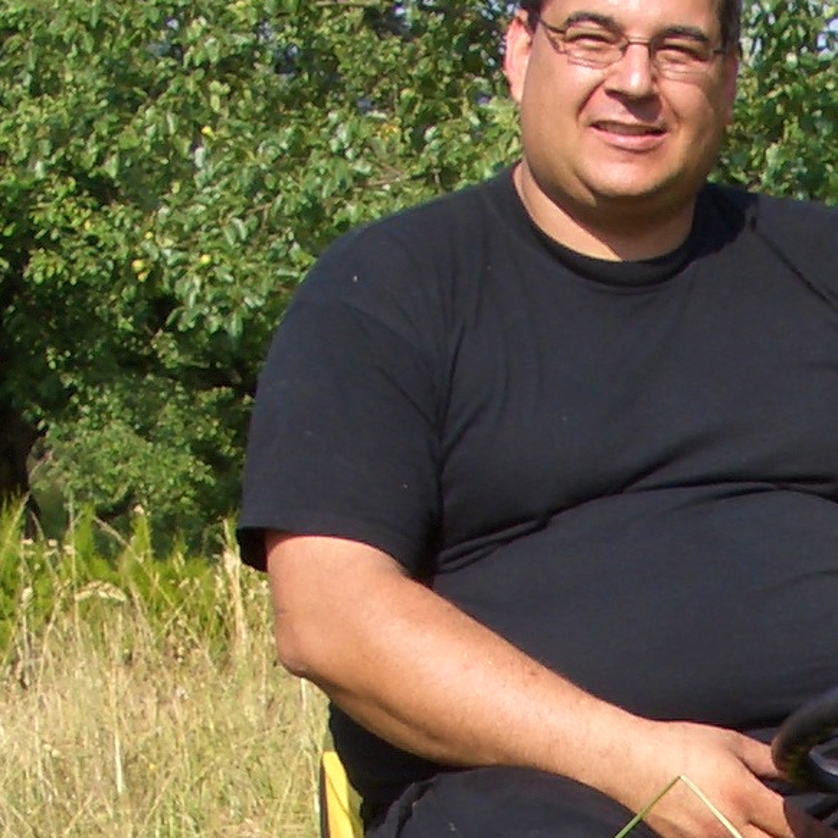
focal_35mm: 136
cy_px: 1139
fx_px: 3725
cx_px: 1114
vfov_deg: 12.4
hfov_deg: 12.4
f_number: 4.3
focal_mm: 5.8
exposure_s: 1/320
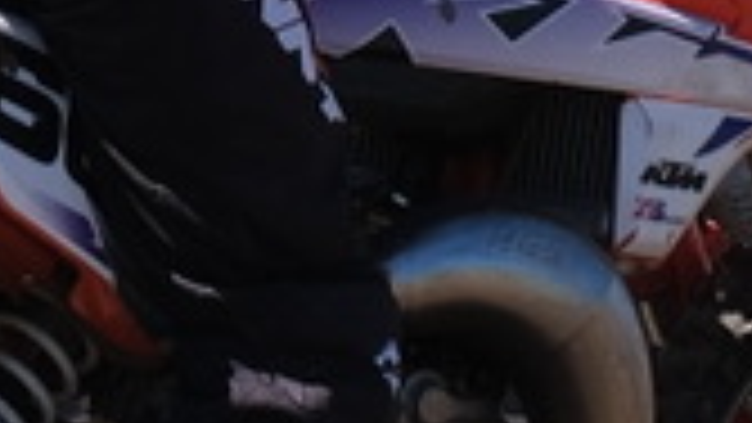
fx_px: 16034
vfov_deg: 1.5
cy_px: -1076
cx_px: 693
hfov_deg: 2.7
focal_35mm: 804
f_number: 5.3
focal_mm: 78.7
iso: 400
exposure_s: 1/1000
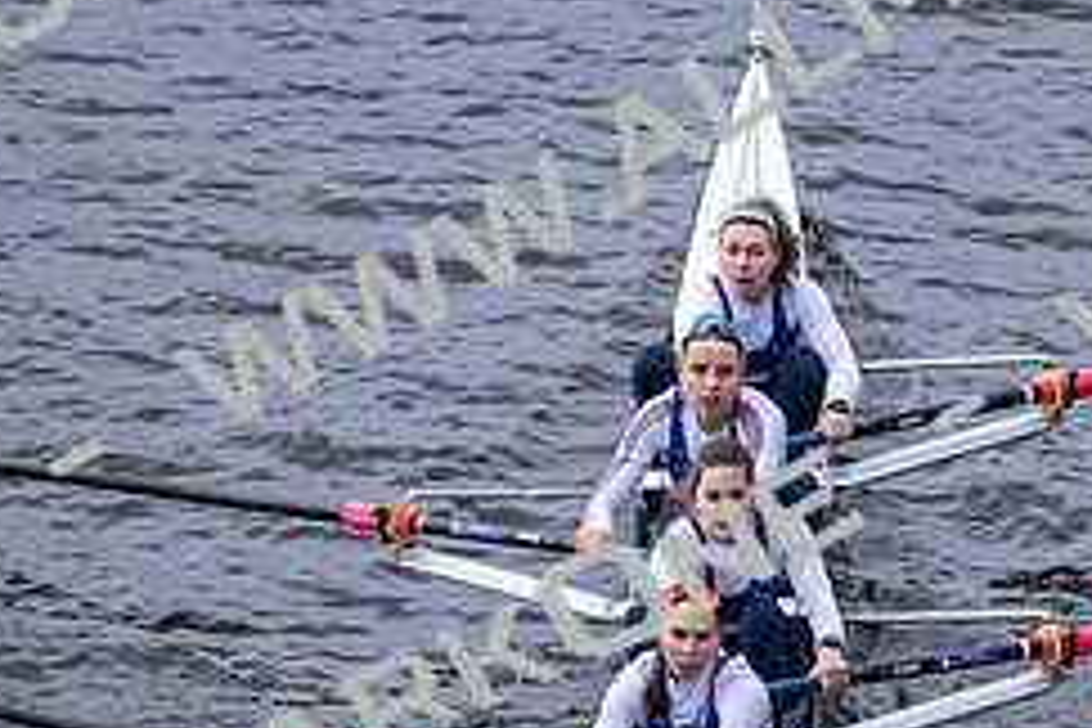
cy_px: 436
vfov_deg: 1.9
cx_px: 728
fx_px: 21717
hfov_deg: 2.9
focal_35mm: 716
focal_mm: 200
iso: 6400
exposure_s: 1/2000
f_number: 2.8
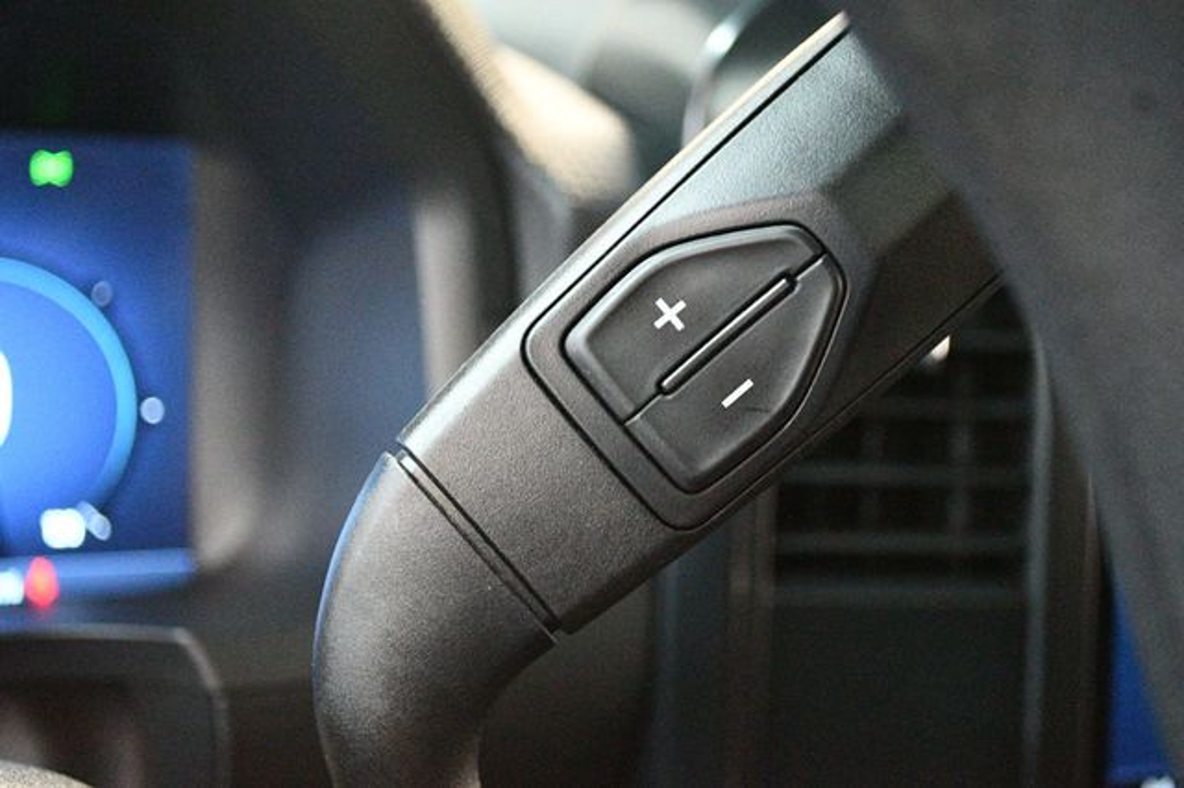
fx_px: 1874
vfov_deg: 23.8
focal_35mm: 57
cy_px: 394
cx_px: 592
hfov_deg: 35.1
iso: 12800
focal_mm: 38
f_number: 5
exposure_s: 1/40
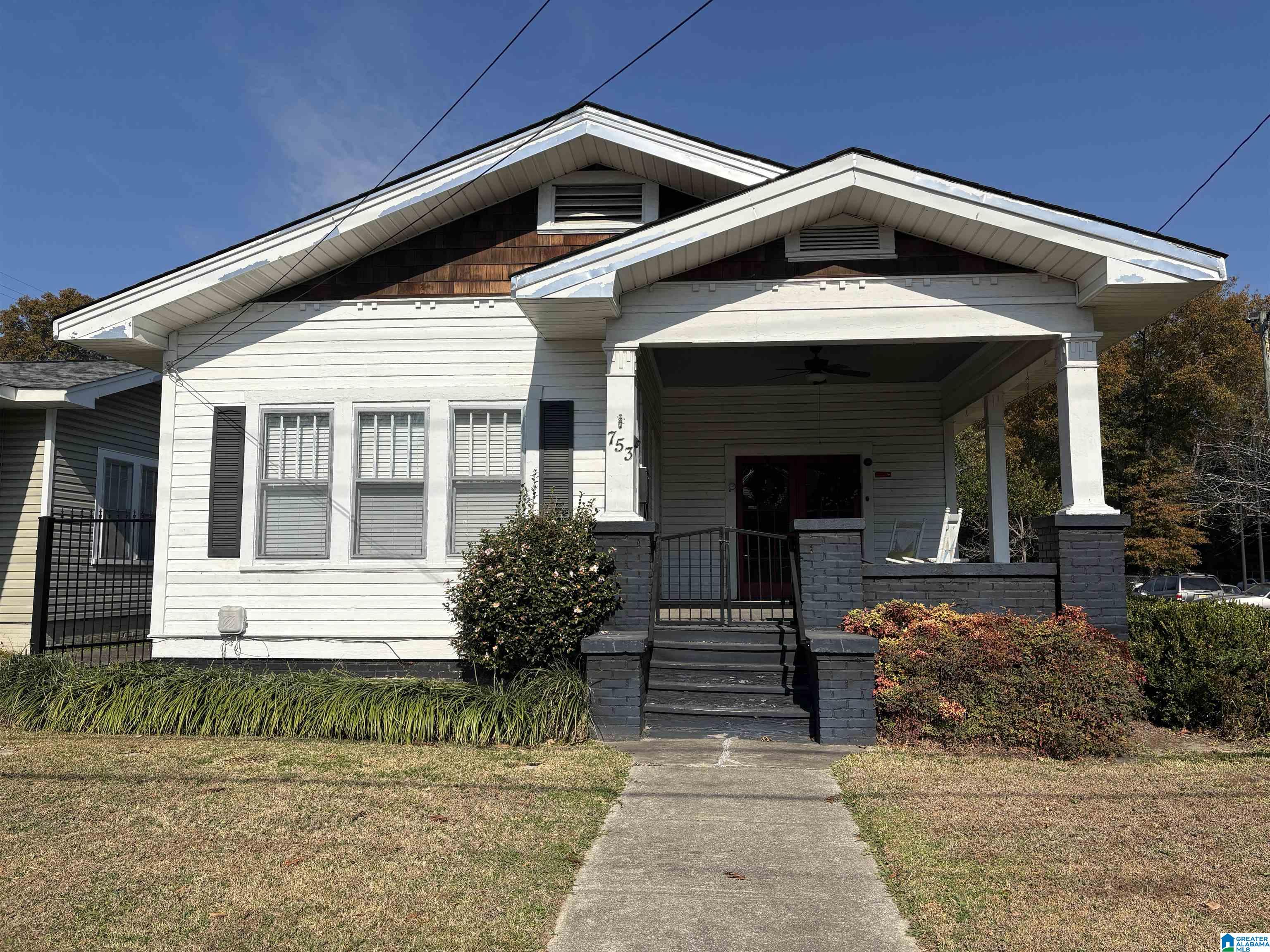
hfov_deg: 67.3
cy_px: 476
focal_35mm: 26
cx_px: 635
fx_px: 954
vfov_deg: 53.1
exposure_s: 1/6329
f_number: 1.6
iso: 50
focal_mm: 5.96
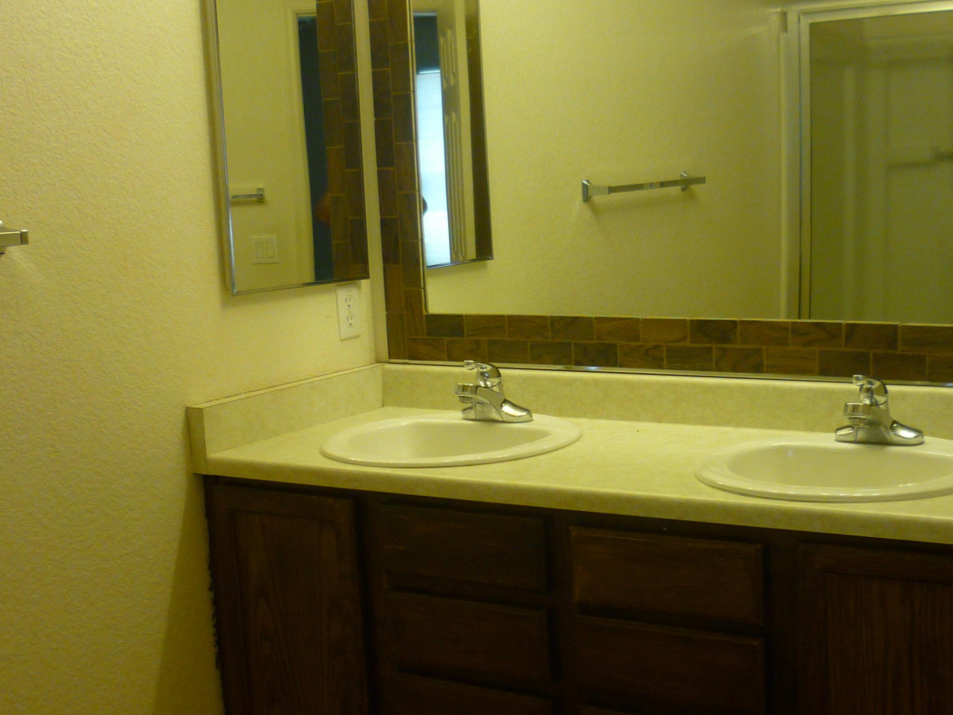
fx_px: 1404
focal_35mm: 51
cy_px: 366
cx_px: 587
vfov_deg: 28.6
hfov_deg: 37.3
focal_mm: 5.5
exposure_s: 1/30
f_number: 2.8
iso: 200
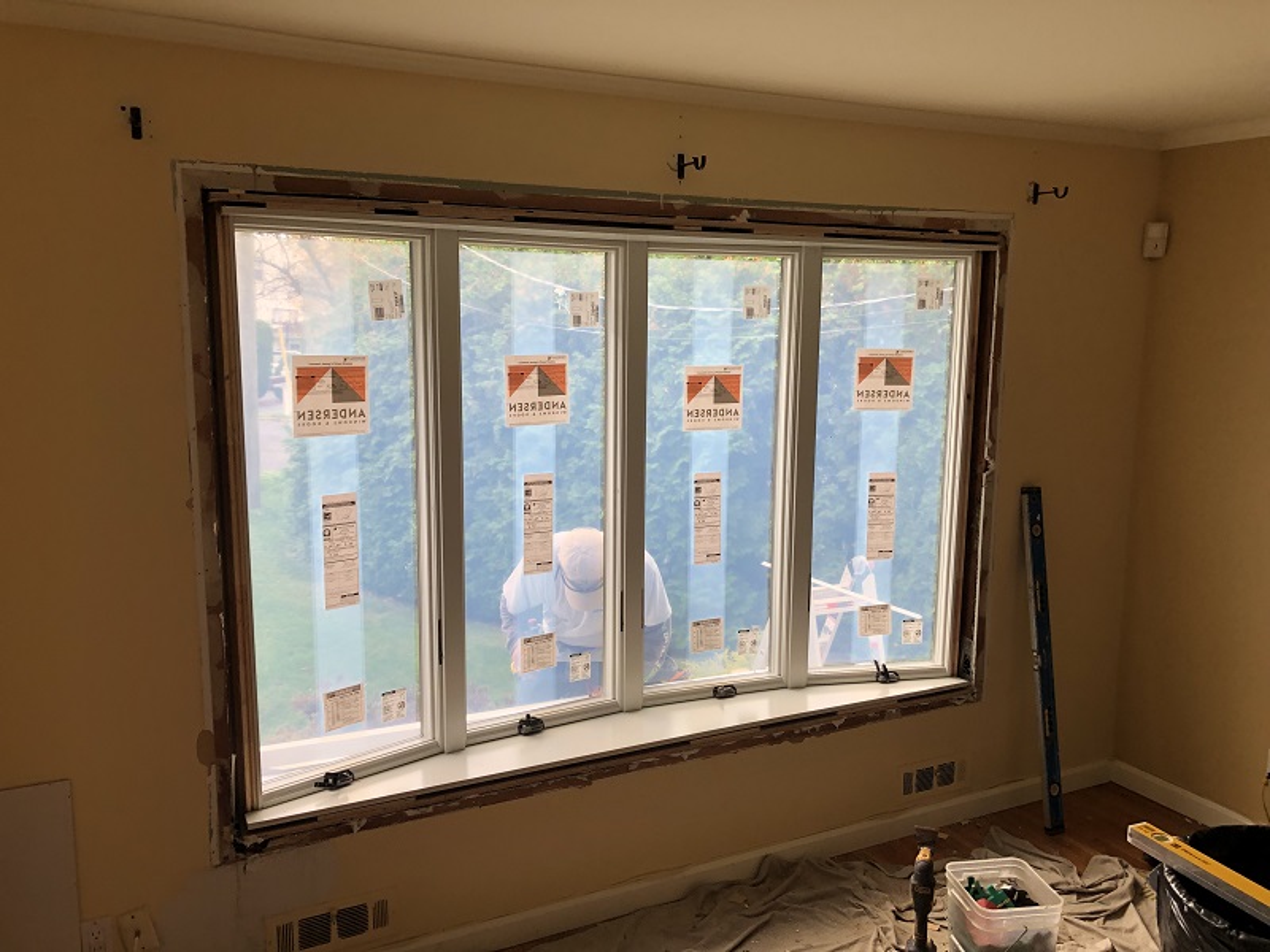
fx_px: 1027
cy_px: 476
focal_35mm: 28
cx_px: 635
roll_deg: -1.7
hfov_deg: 63.4
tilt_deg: -9.0
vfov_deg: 49.7
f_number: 1.8
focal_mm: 3.99
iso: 40
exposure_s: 1/120
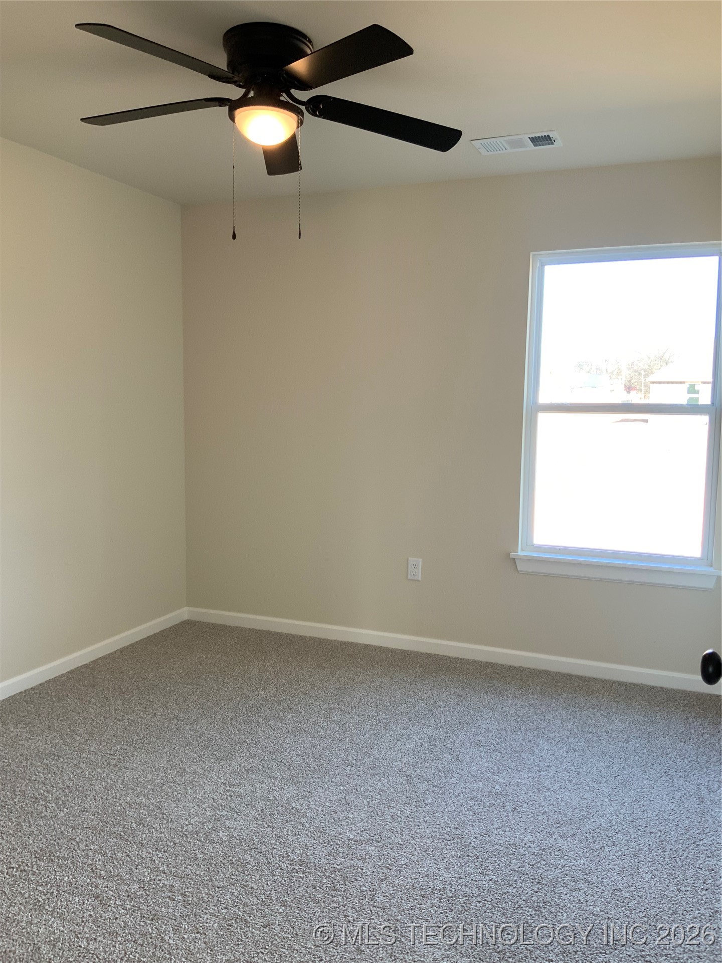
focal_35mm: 29
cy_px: 482
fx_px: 806
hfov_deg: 48.2
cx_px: 361
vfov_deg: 61.7
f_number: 1.8
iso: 40
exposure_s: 1/60
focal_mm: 3
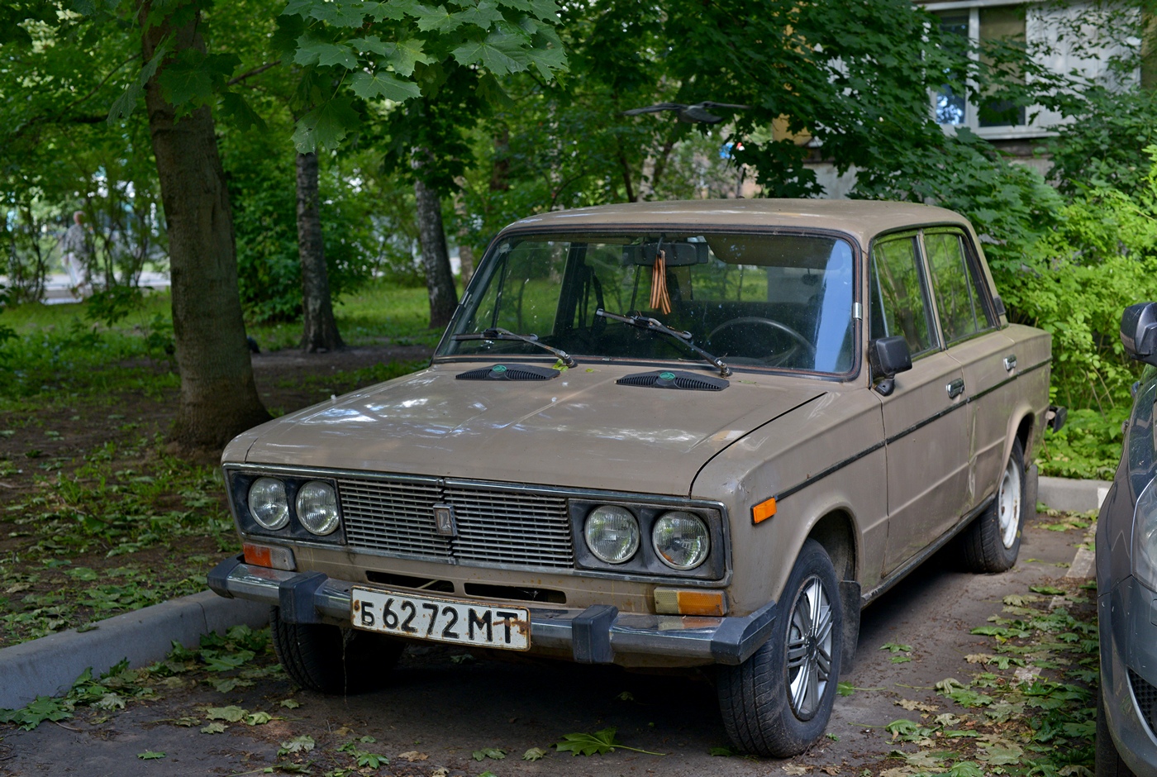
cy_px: 388
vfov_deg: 27.1
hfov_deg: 39.5
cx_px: 578
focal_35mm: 50
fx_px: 1610
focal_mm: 50
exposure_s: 1/200
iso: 400
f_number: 5.6
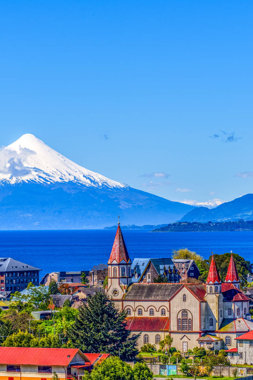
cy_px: 190
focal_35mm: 166
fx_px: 1750
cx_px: 114
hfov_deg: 8.3
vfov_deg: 12.4
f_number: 13
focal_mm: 110
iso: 100
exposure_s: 1/160
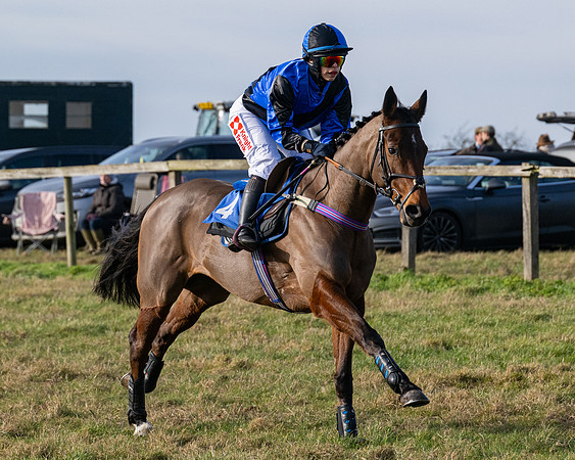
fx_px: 4162
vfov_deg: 6.3
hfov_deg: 7.9
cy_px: 204
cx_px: 384
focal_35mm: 245
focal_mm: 130
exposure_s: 1/3200
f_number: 5
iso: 400
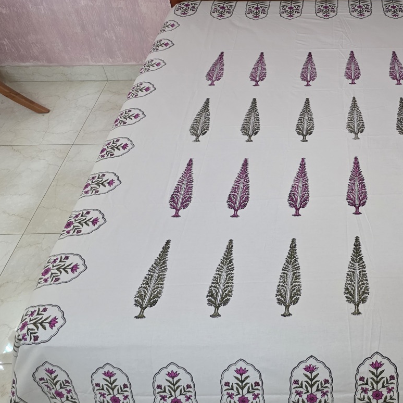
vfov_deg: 39.9
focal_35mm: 42
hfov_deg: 37.7
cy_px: 174
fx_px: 553
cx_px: 355
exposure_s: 1/100
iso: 800
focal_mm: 6.3
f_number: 1.7
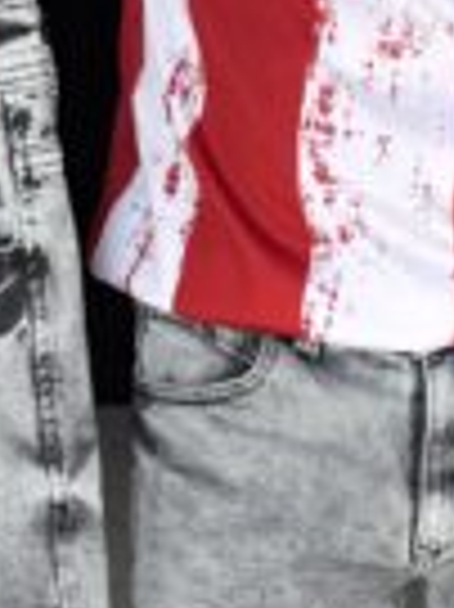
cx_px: 256
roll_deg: +0.9
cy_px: 705
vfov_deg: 25.1
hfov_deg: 20.7
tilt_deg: -26.4
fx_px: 1244
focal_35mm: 71
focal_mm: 6.76
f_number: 1.78
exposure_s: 1/491
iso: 80
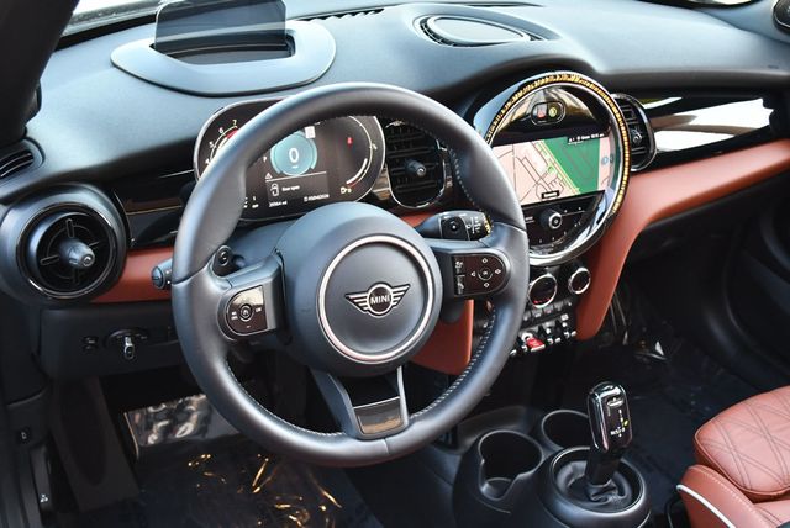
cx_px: 395
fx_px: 879
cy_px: 264
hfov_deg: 48.4
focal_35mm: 40
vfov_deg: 33.5
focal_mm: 20
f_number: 3.8
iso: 800
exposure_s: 1/200
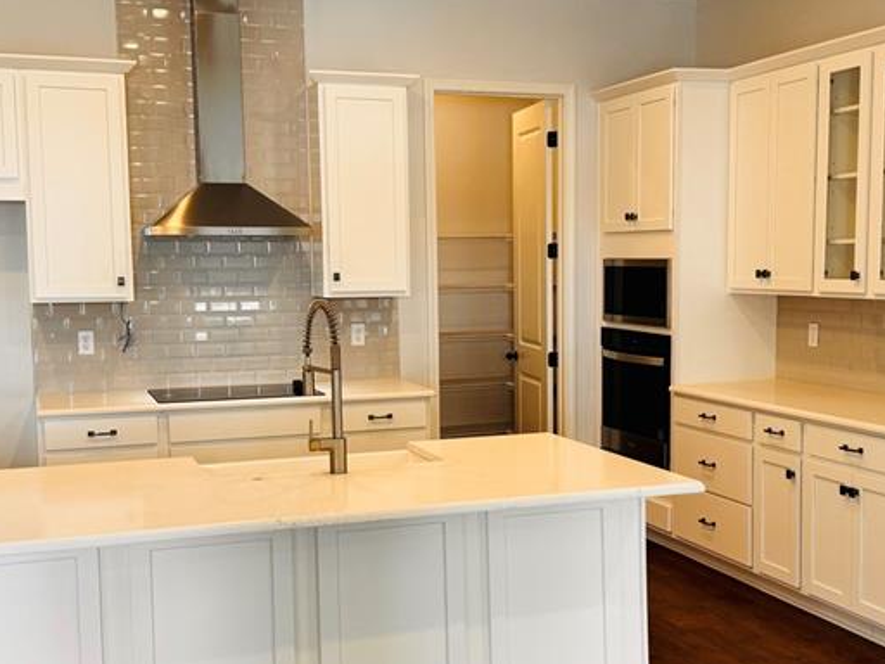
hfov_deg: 39.6
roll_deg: +0.6
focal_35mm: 48
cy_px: 384
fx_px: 1227
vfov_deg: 30.2
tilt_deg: -6.6
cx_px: 489
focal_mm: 6.76
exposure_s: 1/120
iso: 100
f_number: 1.78
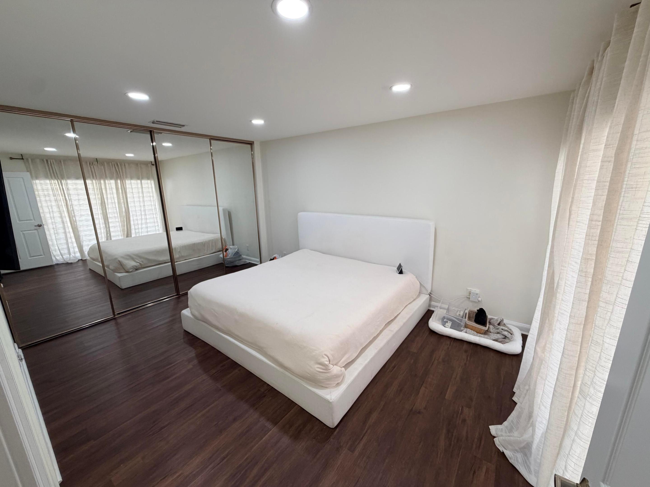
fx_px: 263
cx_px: 325
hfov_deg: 102.1
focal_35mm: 14
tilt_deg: -12.7
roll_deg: +1.6
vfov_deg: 85.7
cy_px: 244
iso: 160
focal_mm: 2.22
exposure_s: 1/120
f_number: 2.2
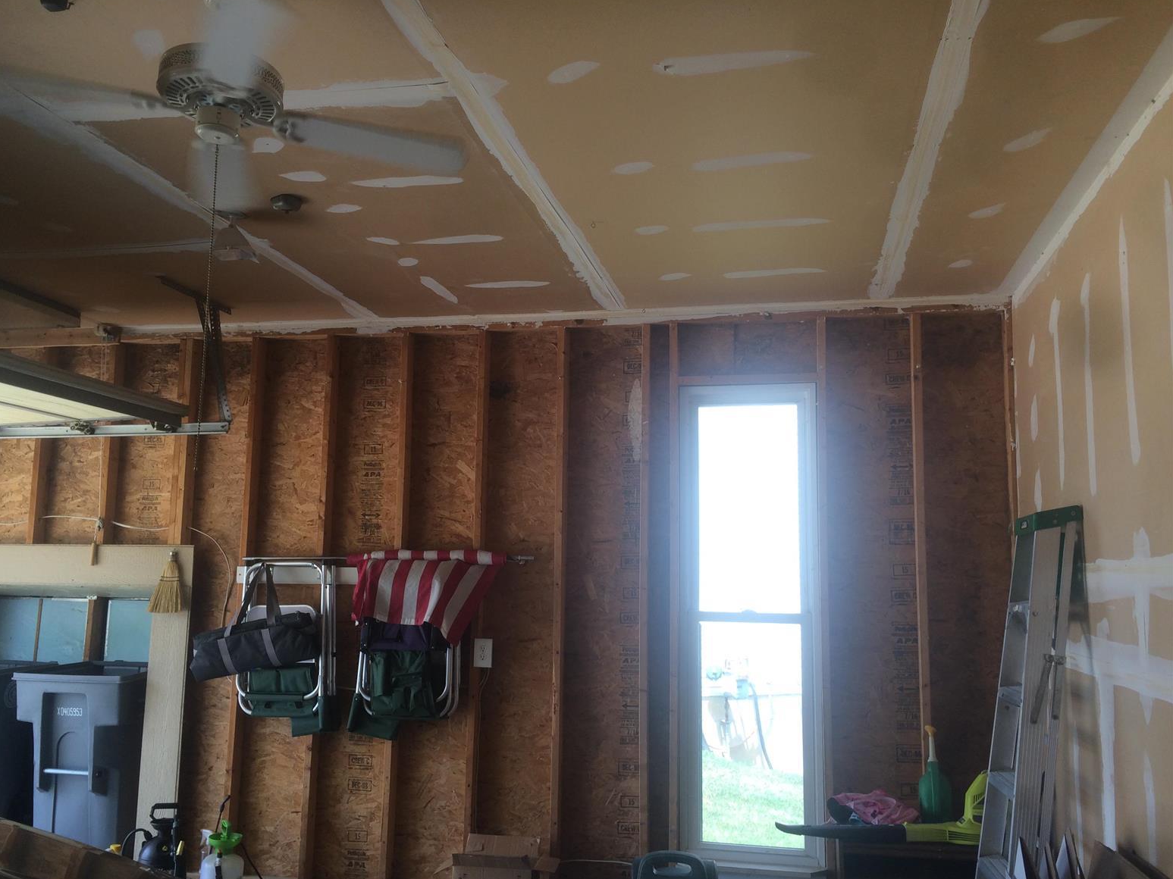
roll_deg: -1.7
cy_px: 448
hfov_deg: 60.0
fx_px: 1017
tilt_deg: +6.0
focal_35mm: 30
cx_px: 567
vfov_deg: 46.8
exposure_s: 1/129
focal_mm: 4.15
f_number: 2.2
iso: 32
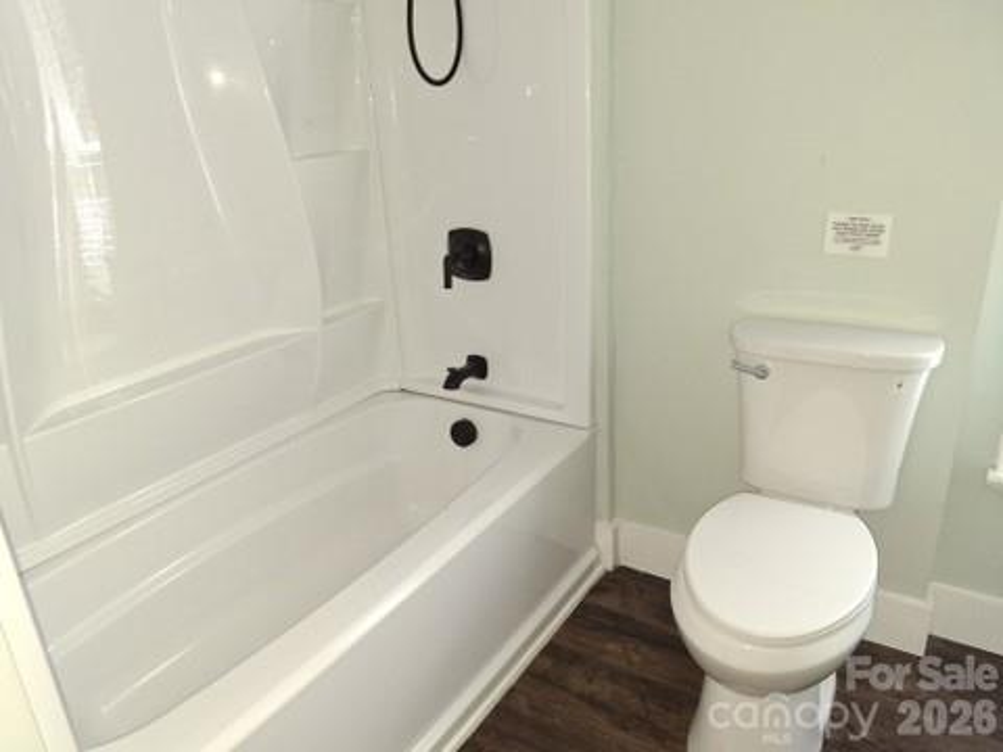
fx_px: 724
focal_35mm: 25
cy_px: 376
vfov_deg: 54.9
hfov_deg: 69.4
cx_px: 502
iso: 25
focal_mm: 4.69
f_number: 1.8
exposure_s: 1/33
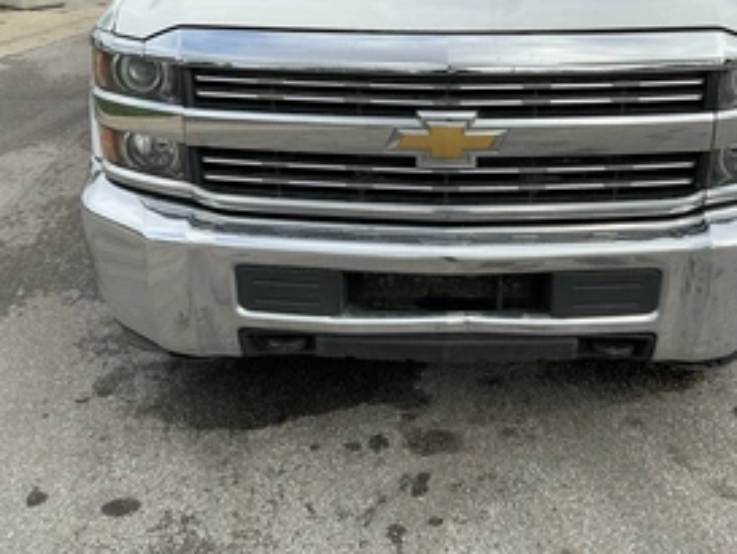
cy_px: 170
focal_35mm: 41
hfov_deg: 45.6
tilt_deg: -18.3
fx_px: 873
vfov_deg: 34.7
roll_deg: +0.2
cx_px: 421
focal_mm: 3
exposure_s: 1/869
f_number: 1.8
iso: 25
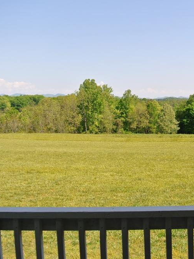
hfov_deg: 34.1
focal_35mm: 40
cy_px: 126
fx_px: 299
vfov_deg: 46.8
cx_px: 173
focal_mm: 10
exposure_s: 1/500
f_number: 4.5
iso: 100
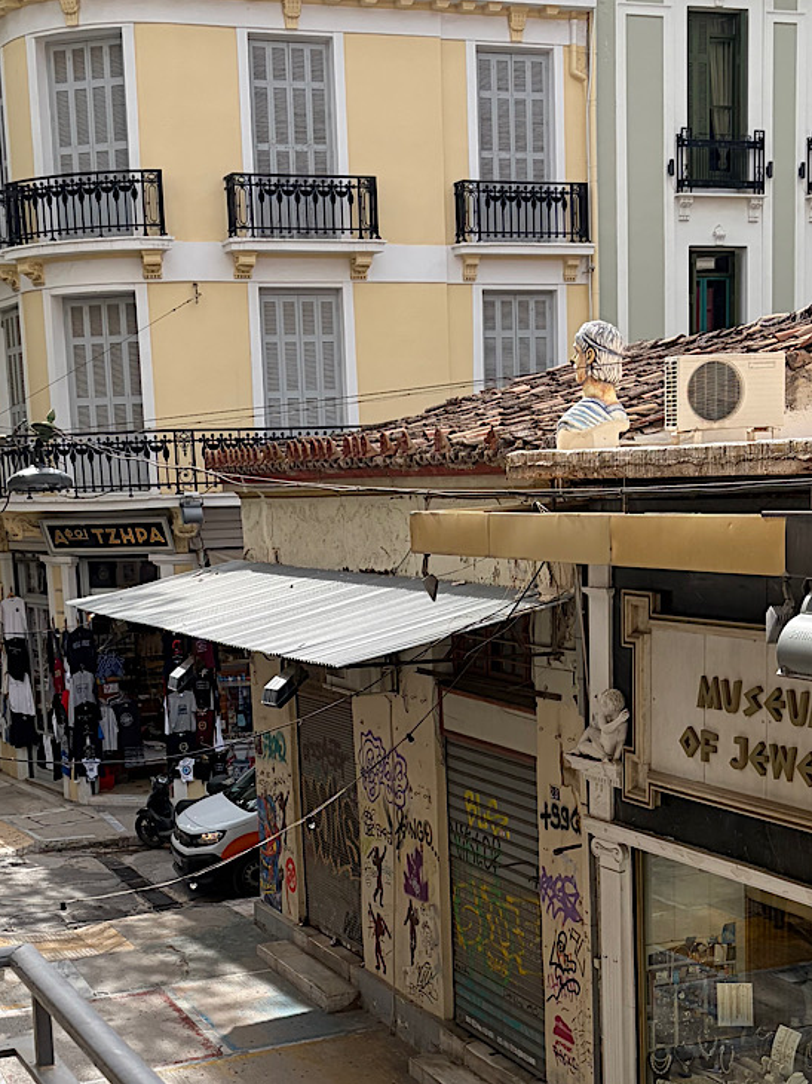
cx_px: 374
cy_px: 783
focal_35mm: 57
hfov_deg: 25.6
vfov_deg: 33.3
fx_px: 1784
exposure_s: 1/2865
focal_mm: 5.96
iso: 64
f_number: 1.6
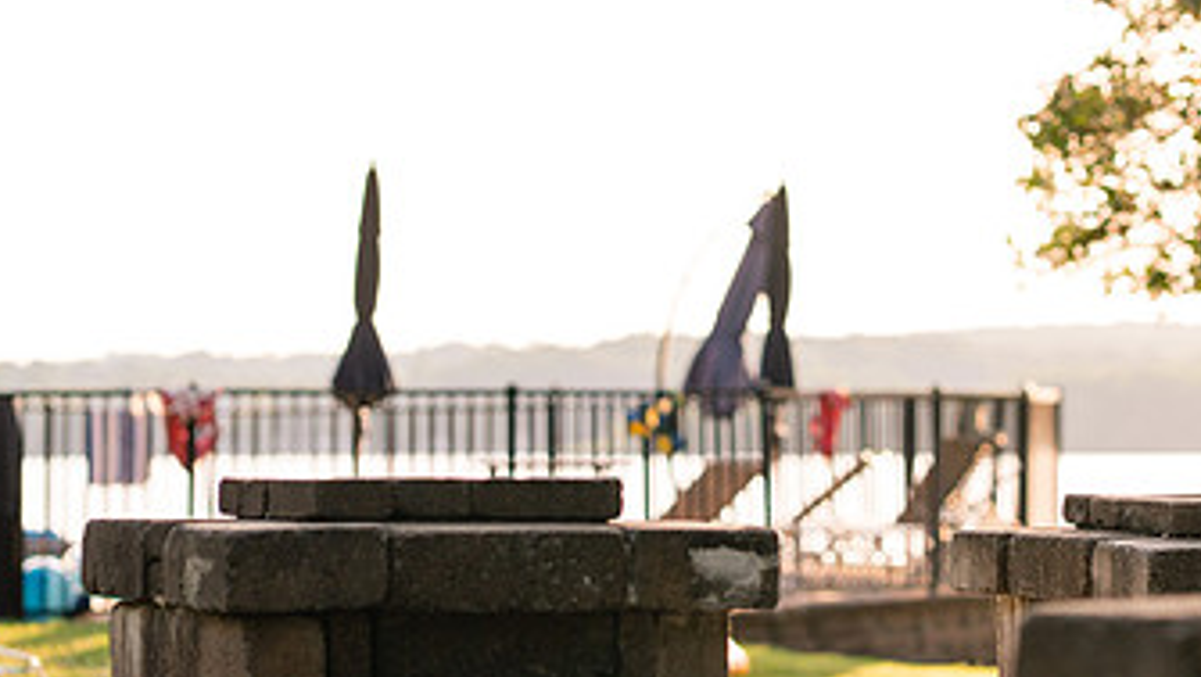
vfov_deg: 7.9
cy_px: 335
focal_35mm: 154
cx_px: 842
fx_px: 4908
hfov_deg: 13.9
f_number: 3.5
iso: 1000
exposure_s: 1/1250
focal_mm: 85
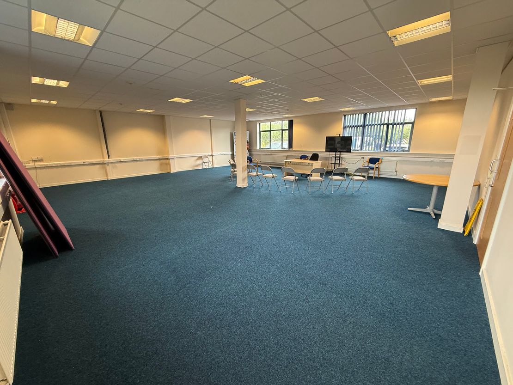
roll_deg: +0.9
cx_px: 256
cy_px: 192
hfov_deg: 102.1
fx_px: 208
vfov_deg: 85.7
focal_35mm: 14
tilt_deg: -13.8
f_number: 2.2
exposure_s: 1/100
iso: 200
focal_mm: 2.22
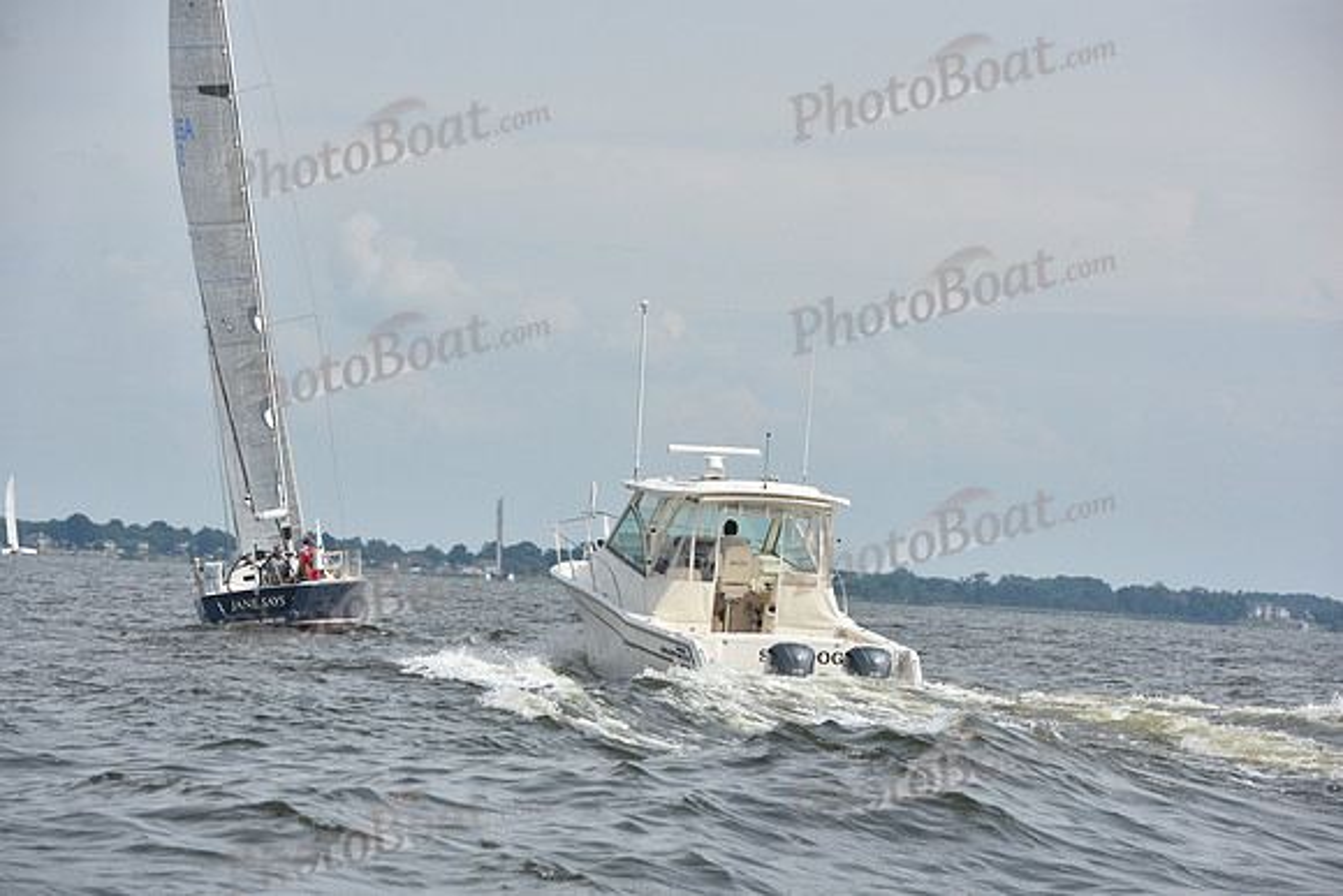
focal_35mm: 180
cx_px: 672
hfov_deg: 11.4
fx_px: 6716
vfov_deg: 7.6
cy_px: 448
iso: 320
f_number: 10
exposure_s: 1/1250
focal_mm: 180
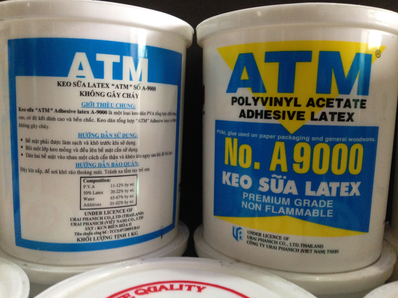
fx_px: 379
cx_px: 199
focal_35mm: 33
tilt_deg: -6.8
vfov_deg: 42.9
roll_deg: -3.2
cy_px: 149
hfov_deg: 55.4
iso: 250
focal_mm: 4.12
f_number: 2.4
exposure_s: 1/20
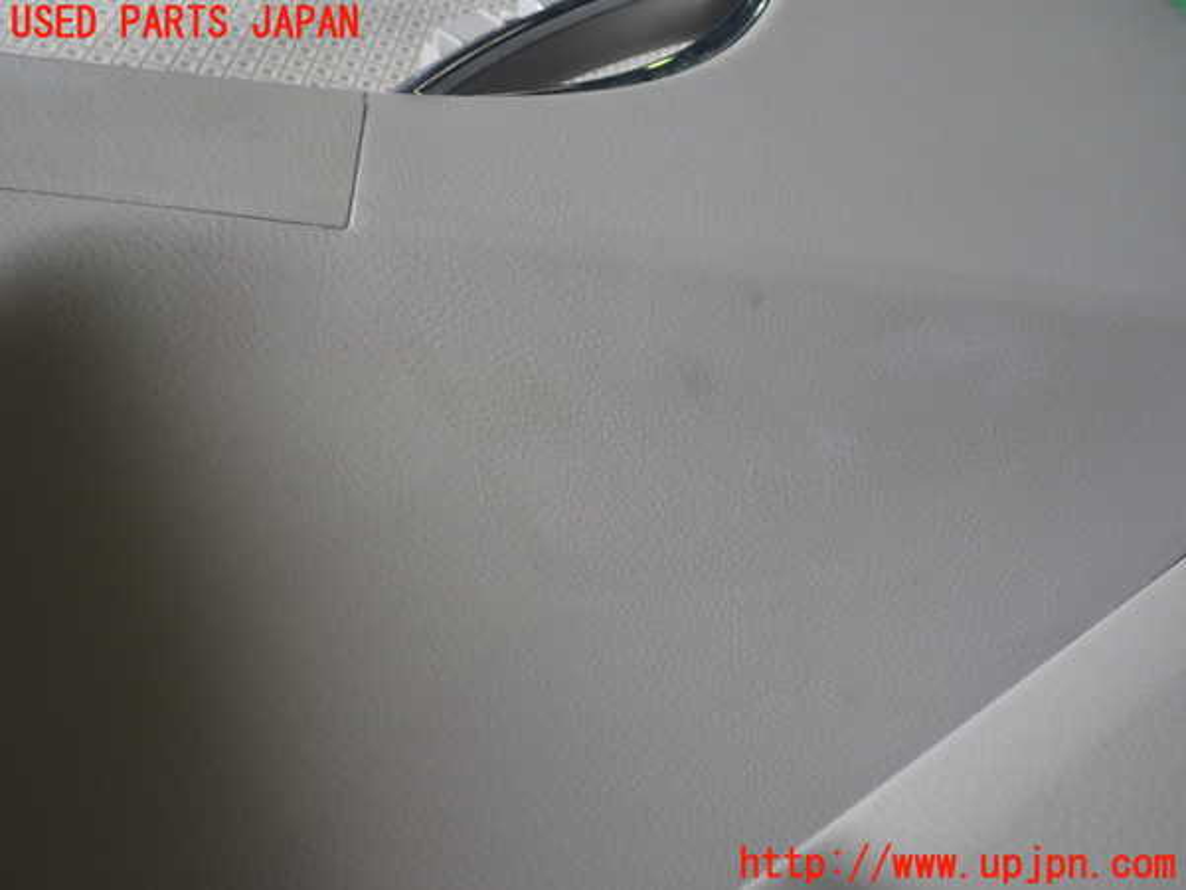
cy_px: 445
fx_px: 1096
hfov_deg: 56.8
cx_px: 593
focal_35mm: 32
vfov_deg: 44.2
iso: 160
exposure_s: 1/60
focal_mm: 5.79
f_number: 2.4
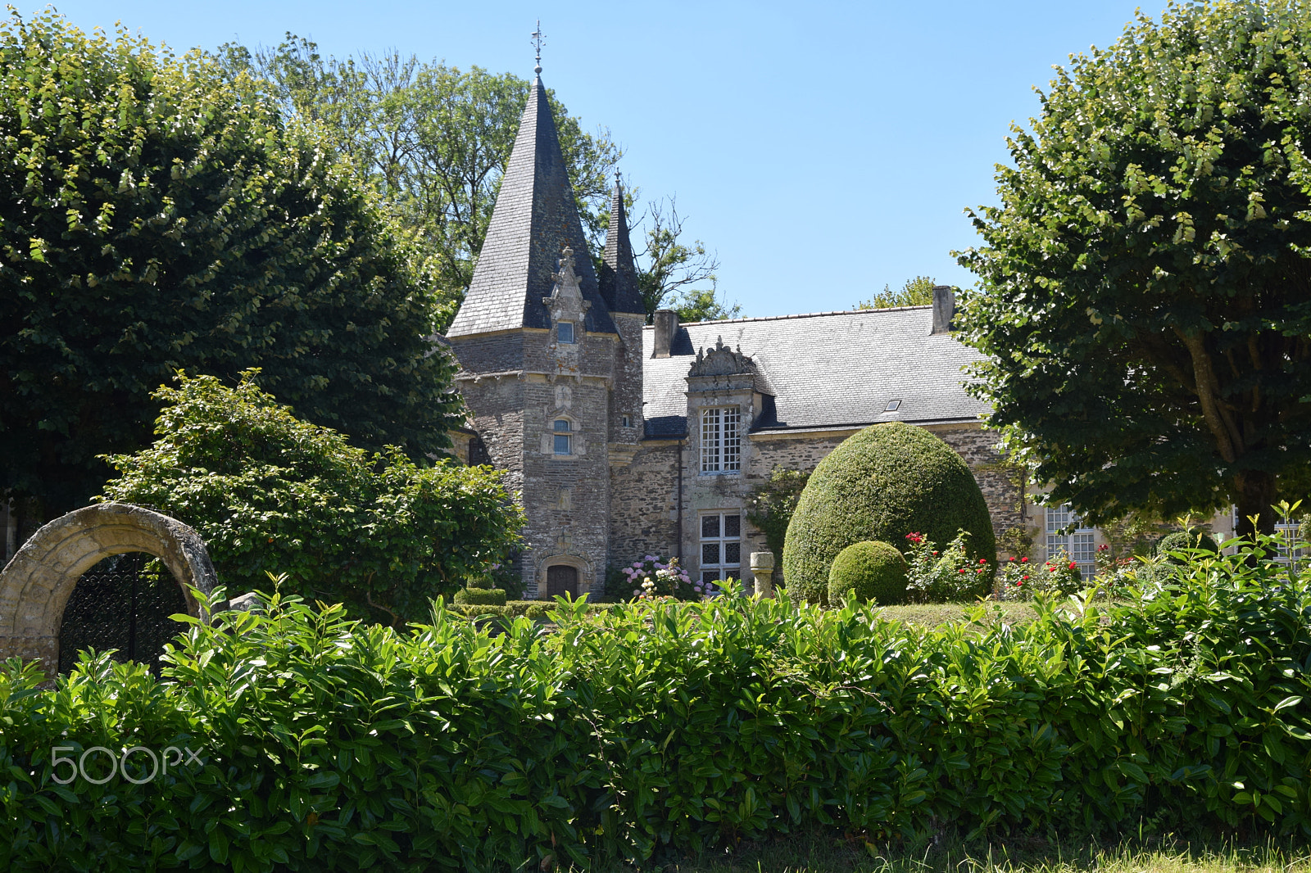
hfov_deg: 29.9
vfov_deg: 20.2
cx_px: 656
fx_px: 2457
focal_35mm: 68
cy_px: 436
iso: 200
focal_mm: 45
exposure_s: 1/250
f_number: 8
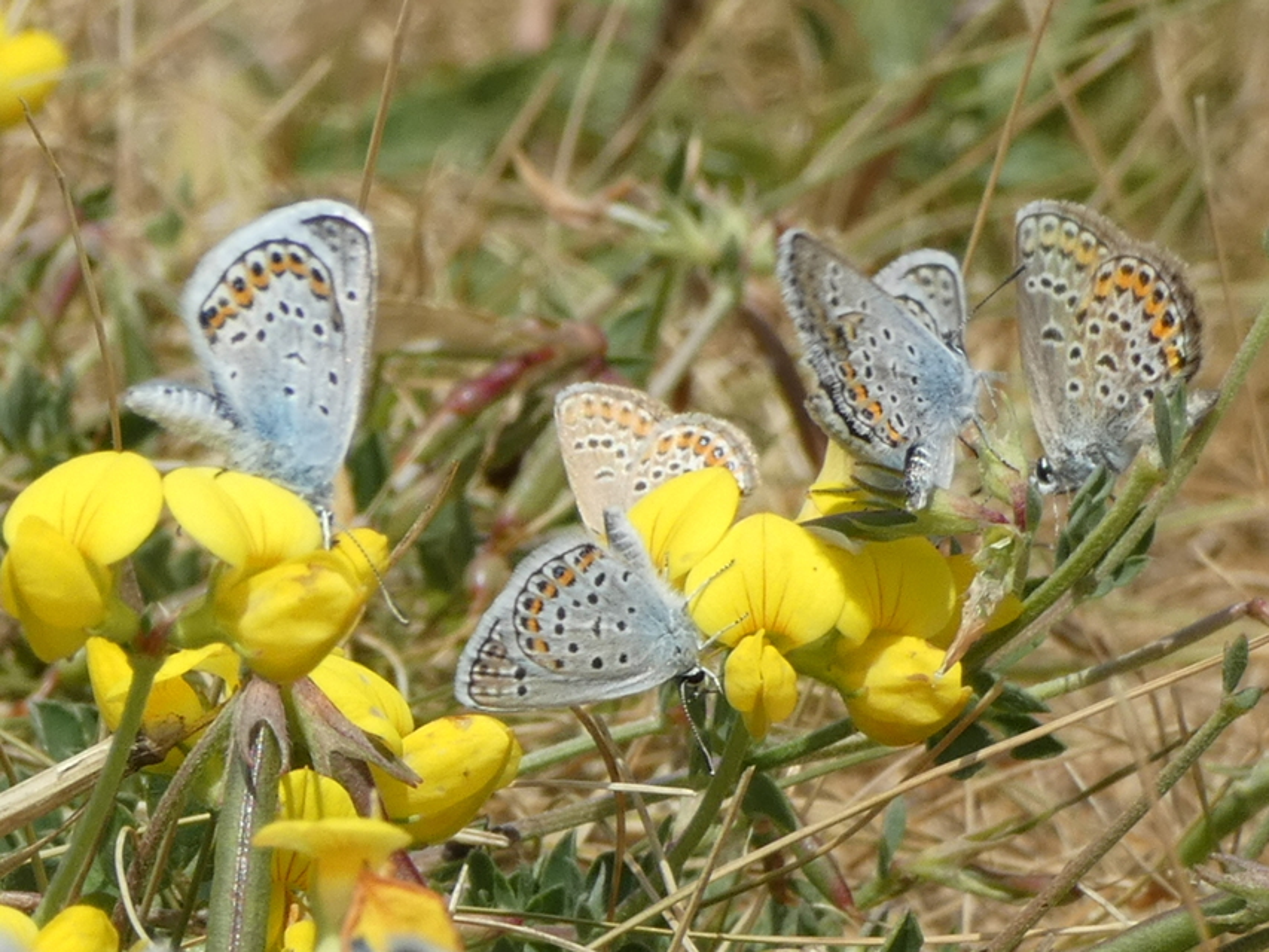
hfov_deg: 18.4
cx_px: 634
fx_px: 3923
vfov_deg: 13.8
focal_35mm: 107
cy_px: 476
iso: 80
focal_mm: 19.2
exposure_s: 1/320
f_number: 4.9
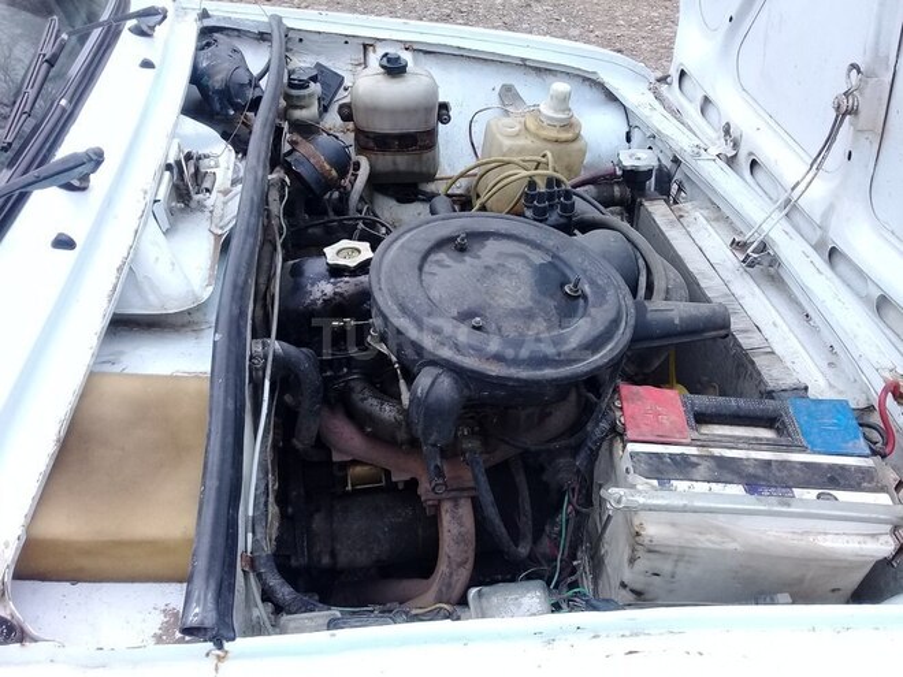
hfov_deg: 58.4
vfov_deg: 45.4
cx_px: 452
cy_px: 338
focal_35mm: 31
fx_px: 809
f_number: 2.2
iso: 64
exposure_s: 1/267
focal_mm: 3.3
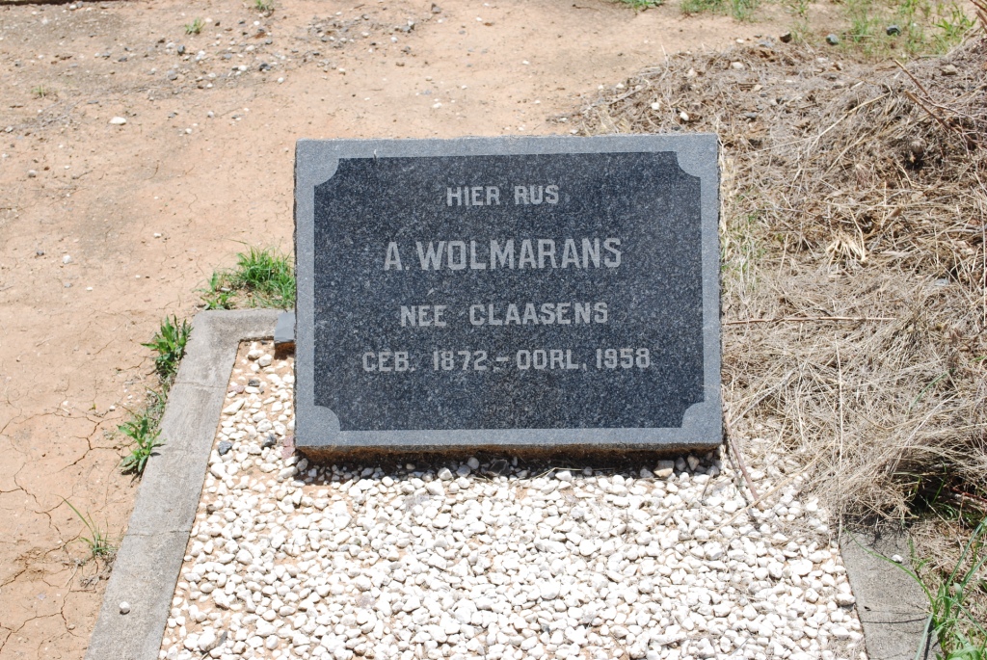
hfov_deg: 33.4
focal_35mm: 60
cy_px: 330
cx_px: 494
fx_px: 1647
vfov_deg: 22.7
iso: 100
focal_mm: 40
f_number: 8
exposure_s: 1/250
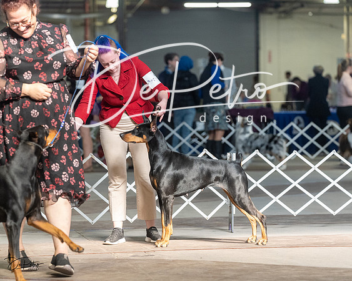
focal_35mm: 158
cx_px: 176
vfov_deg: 9.8
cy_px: 140
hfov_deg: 12.2
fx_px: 1642
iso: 5000
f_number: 4
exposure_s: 1/400
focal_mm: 140
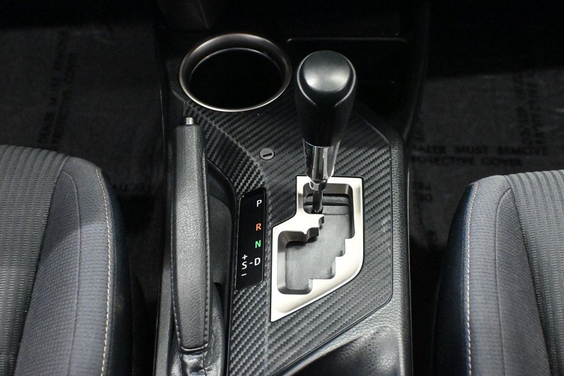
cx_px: 282
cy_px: 188
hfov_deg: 38.9
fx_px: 799
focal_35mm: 51
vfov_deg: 26.5
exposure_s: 1/40
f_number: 5
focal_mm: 34
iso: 12800
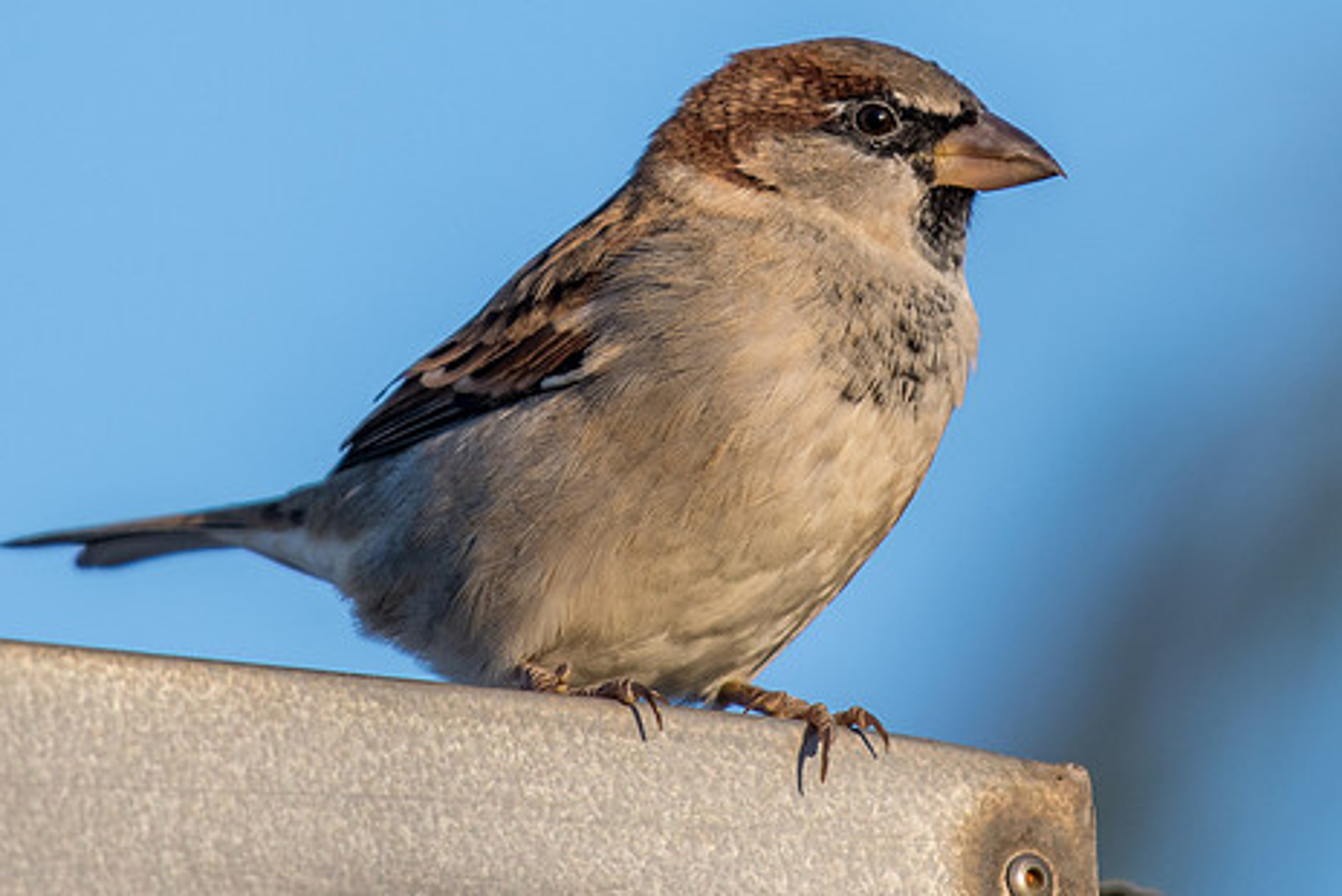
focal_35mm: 1457
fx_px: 54346
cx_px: 711
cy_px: -10
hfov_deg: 1.4
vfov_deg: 0.9
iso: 280
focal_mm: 500
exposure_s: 1/1000
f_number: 5.6
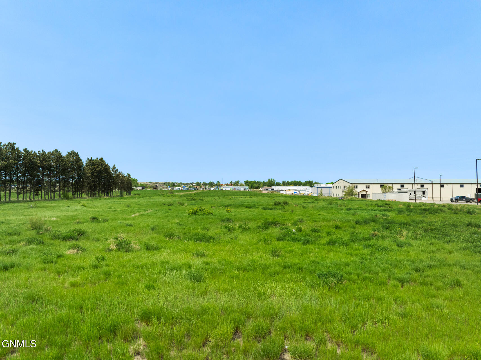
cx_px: 240
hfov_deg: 71.6
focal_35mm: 24
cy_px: 180
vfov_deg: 56.8
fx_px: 333
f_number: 6.3
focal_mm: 12.29
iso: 200
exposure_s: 1/400
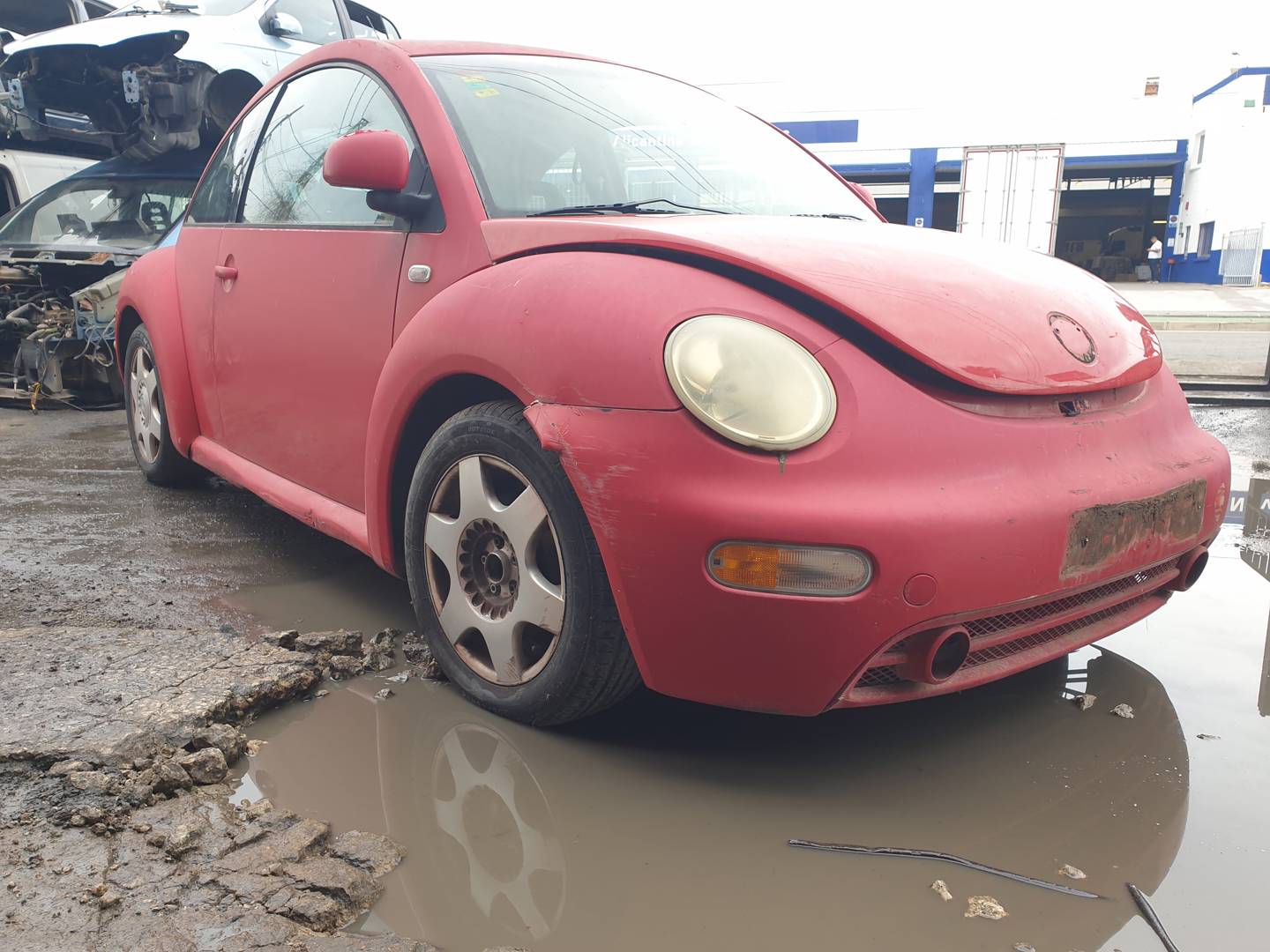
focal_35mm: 26
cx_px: 635
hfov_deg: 67.3
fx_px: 954
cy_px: 476
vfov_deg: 53.1
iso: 50
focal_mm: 4.3
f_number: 2.4
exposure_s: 1/145
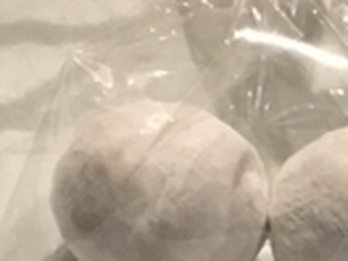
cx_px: 556
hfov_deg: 8.6
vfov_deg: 6.3
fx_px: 2262
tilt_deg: -48.6
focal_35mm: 225
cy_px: 598
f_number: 2.2
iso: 80
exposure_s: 1/15
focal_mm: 4.15
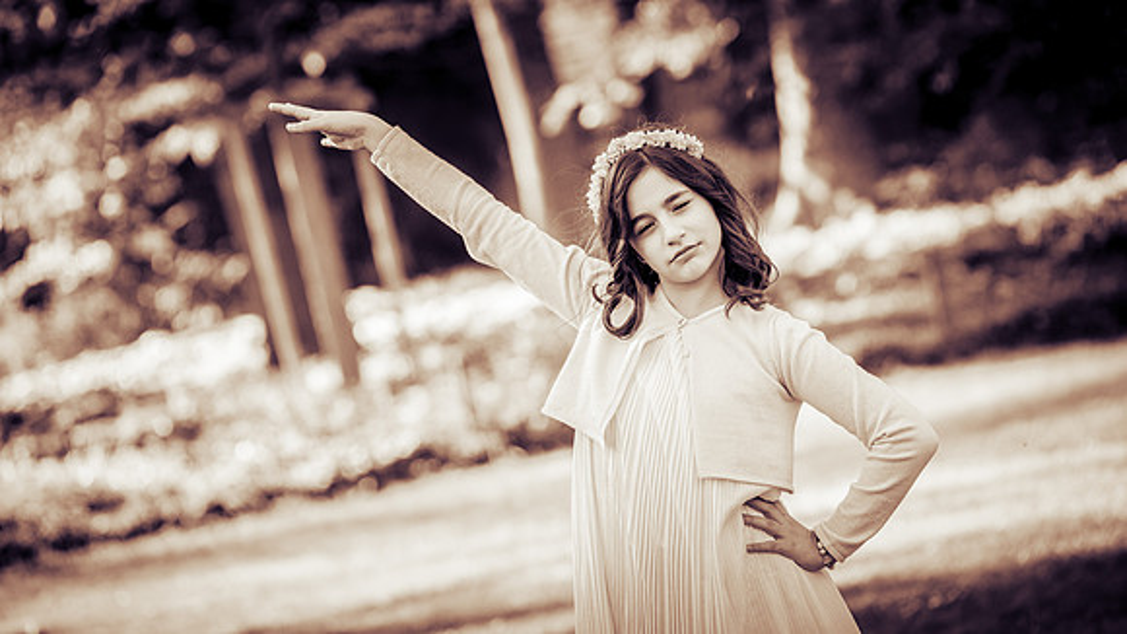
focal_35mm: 157
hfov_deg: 13.7
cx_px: 564
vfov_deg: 7.7
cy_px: 258
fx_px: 4694
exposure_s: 1/320
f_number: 4
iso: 800
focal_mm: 150
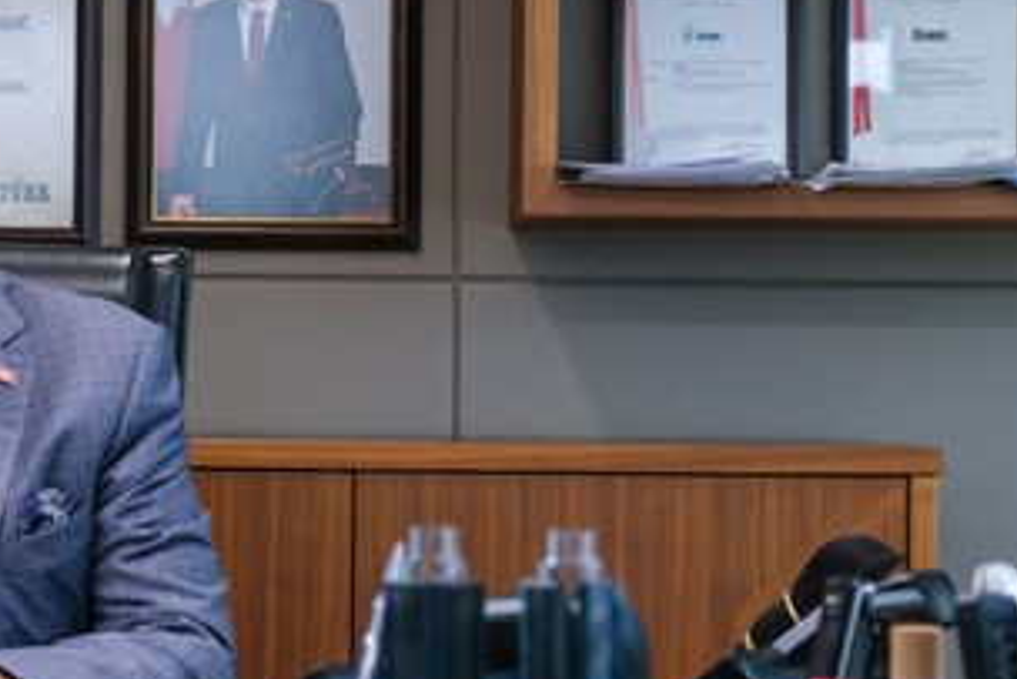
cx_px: 50
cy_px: 293
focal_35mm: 118
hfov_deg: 17.0
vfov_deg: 11.6
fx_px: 3335
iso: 400
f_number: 2.8
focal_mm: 37.6
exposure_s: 1/105
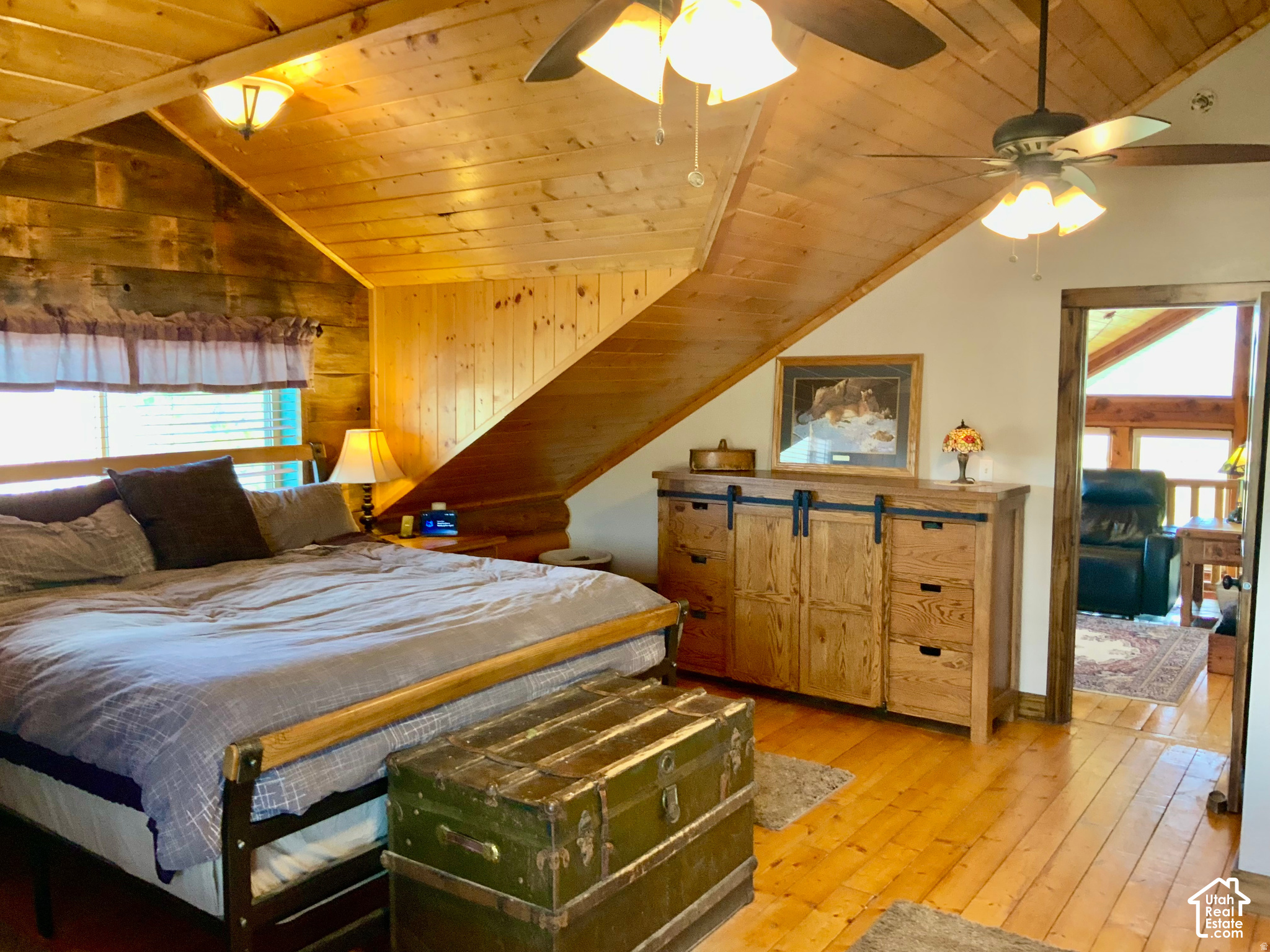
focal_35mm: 29
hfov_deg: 61.7
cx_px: 635
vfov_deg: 48.2
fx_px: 1064
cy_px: 476
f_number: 1.8
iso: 200
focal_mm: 3
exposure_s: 1/60
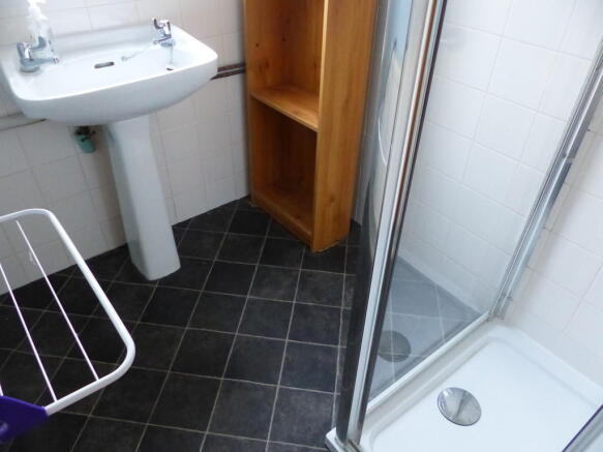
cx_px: 302
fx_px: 435
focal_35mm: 25
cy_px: 226
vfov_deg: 54.9
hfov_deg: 69.4
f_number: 2.8
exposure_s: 1/40
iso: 800
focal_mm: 4.5
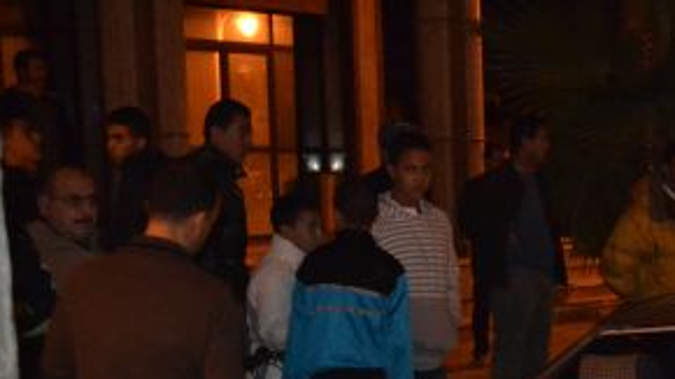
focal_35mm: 111
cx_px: 689
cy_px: 491
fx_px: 1986
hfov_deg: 18.7
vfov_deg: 10.7
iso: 3200
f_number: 4.8
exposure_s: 1/60
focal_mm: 32
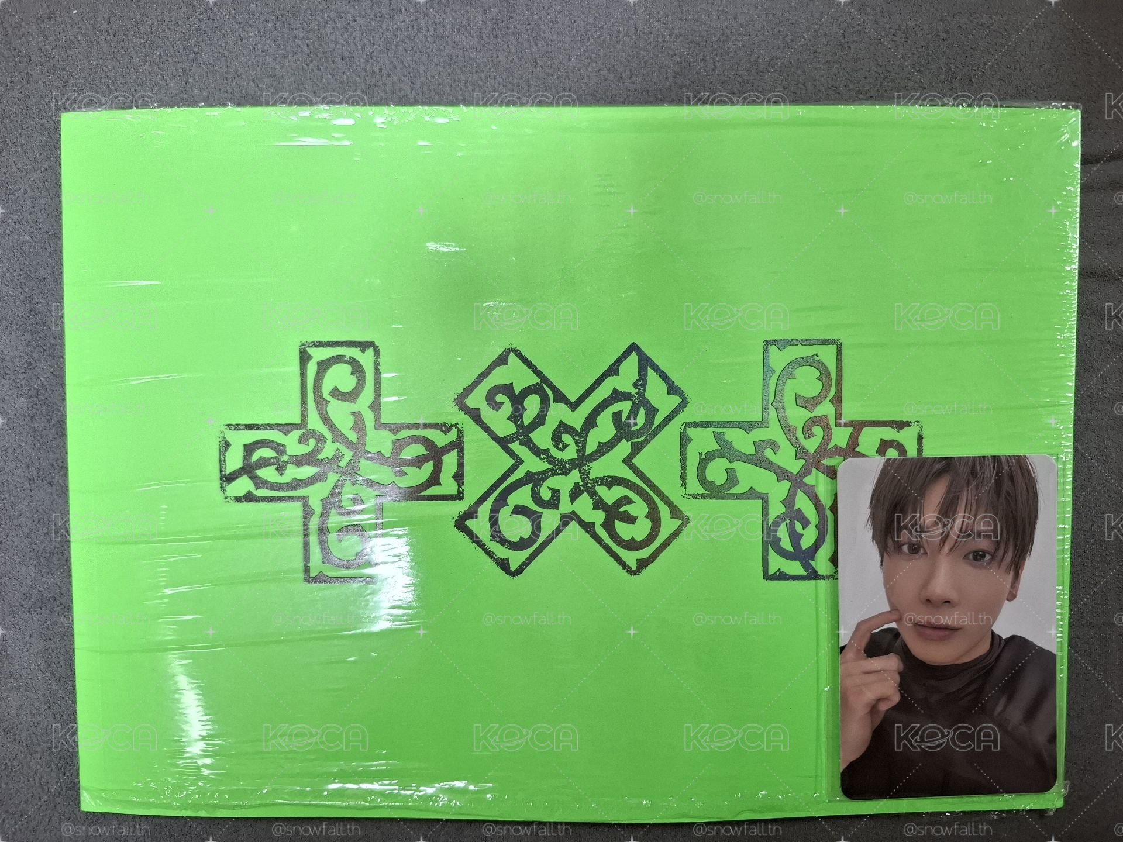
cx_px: 562
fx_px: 746
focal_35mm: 23
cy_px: 421
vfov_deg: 58.9
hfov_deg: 73.9
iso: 250
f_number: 1.8
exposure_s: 1/30
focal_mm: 5.54
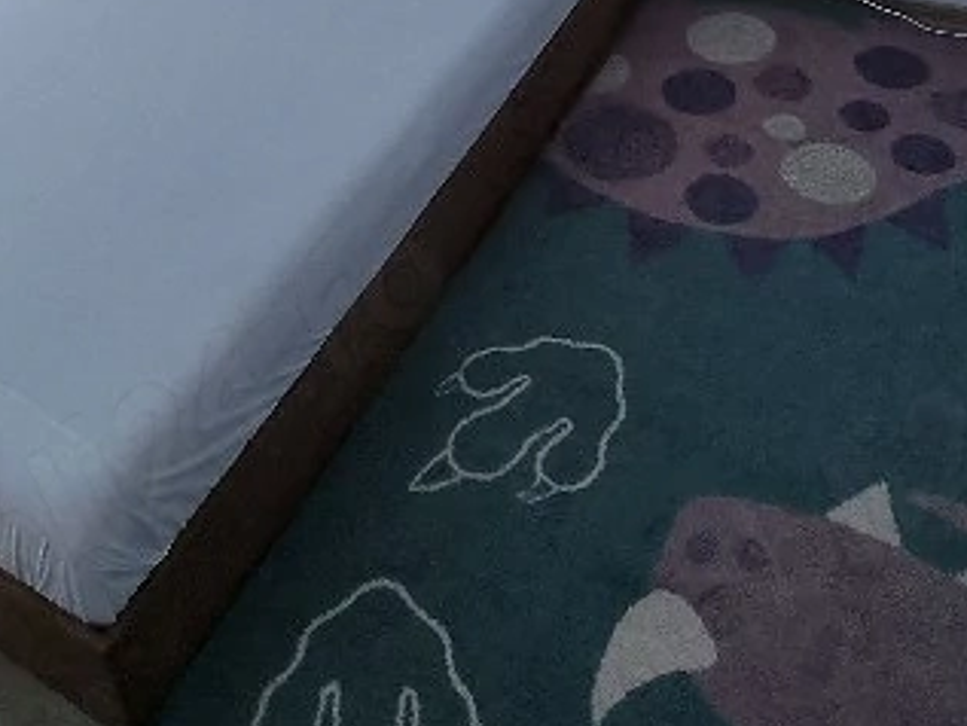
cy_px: -290
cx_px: 320
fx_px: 1146
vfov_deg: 27.4
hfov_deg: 45.1
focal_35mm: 41
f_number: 2.2
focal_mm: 2.2
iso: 80
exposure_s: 1/100
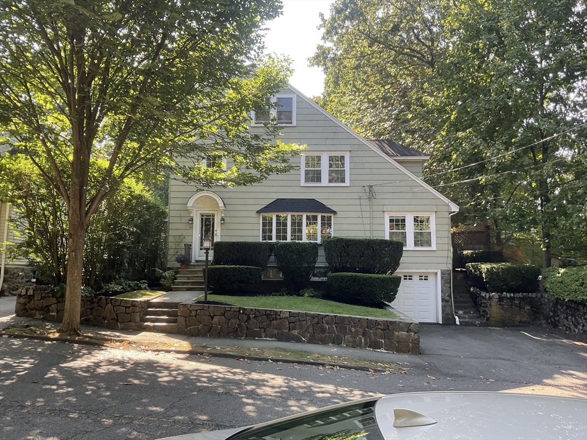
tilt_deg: +5.8
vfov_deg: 48.2
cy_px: 220
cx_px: 294
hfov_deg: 61.7
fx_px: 492
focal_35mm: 29
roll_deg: -0.3
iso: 20
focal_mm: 3
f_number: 1.8
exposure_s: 1/120
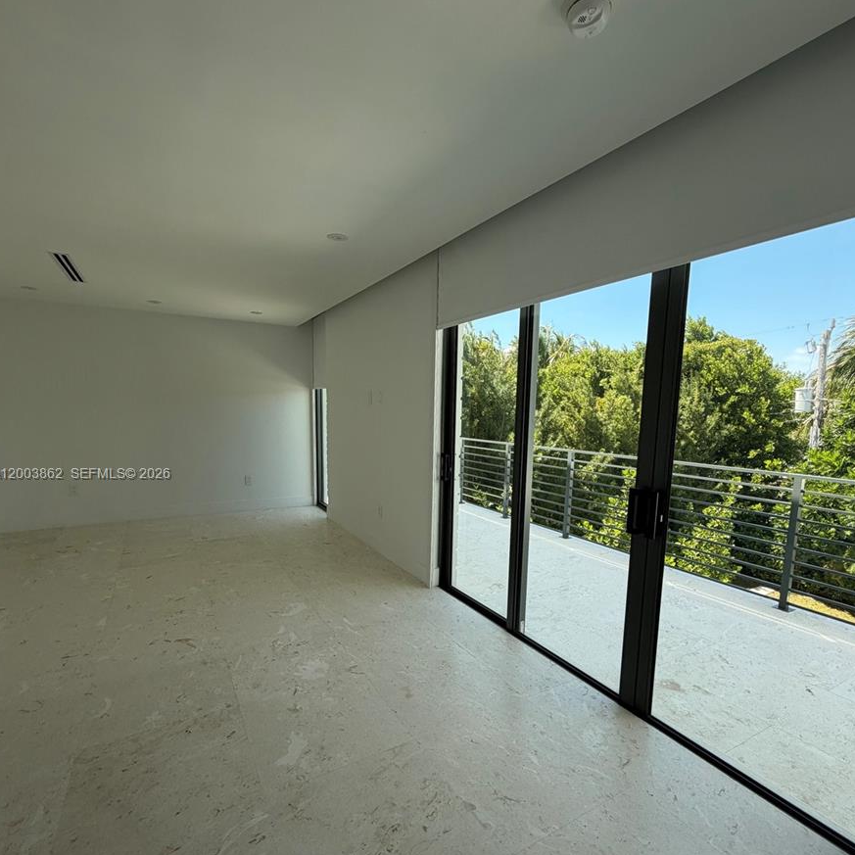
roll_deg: -0.5
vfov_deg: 83.7
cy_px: 475
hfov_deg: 84.0
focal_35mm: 17
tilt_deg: -9.9
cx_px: 430
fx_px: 475
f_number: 2.2
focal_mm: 2.22
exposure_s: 1/316
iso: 50
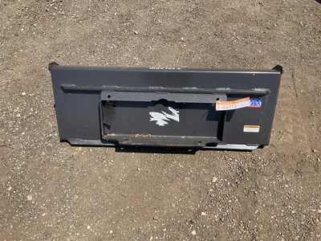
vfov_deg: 48.2
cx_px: 160
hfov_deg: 61.7
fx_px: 269
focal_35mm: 29
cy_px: 120
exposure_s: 1/1490
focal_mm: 3
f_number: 1.8
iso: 25
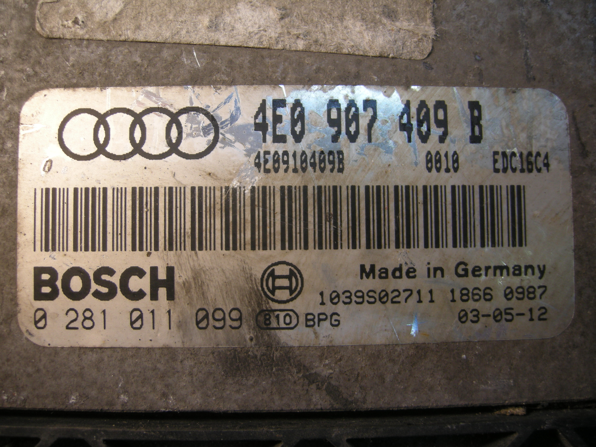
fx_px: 620
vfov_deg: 39.7
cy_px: 224
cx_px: 298
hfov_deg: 51.4
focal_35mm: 36
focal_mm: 7.5
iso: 74
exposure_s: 1/60
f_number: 2.7
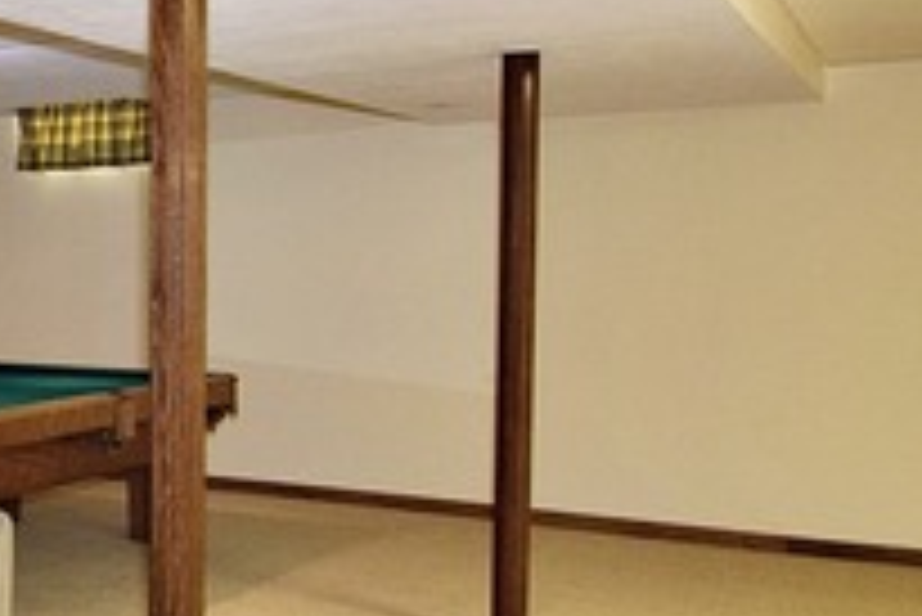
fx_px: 1321
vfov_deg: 26.2
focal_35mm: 52
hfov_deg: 27.6
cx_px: -432
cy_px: 312
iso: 800
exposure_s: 1/80
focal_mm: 11
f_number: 4.5
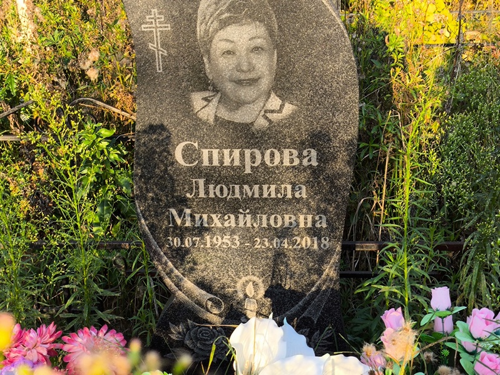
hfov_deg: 38.2
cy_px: 188
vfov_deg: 29.1
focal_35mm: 50
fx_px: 723
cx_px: 250
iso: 50
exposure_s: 1/353
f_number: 1.7
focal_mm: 4.71
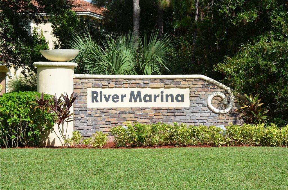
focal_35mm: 90
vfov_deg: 15.1
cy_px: 95
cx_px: 144
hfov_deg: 22.7
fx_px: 718
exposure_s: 1/250
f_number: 8
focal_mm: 60
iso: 100
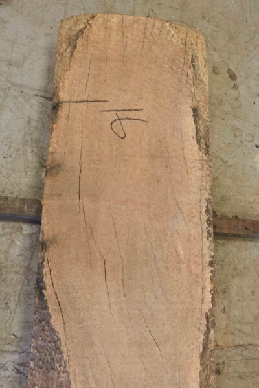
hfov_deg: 37.9
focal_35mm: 35
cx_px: 130
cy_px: 194
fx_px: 377
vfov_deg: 54.4
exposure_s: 1/125
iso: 400
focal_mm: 35
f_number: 5.6
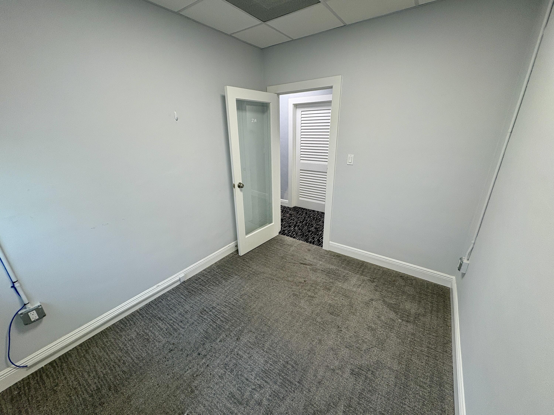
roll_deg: +1.0
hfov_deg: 102.1
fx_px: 224
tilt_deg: -19.5
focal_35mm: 14
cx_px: 277
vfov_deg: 85.7
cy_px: 208
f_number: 2.2
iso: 125
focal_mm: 2.22
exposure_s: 1/120
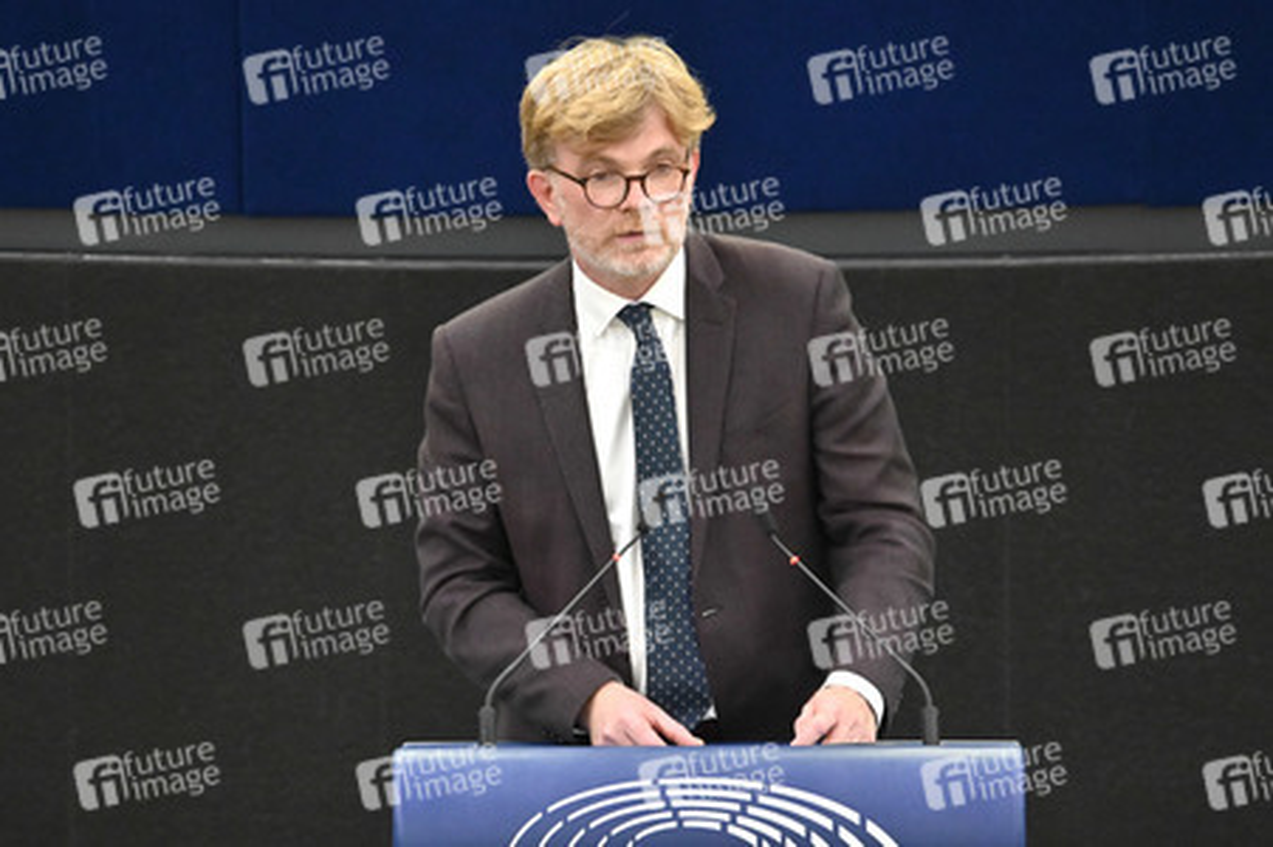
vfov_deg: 2.3
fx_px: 21201
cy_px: 424
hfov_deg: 3.4
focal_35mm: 600
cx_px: 636
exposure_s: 1/400
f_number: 6.3
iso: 6400
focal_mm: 600
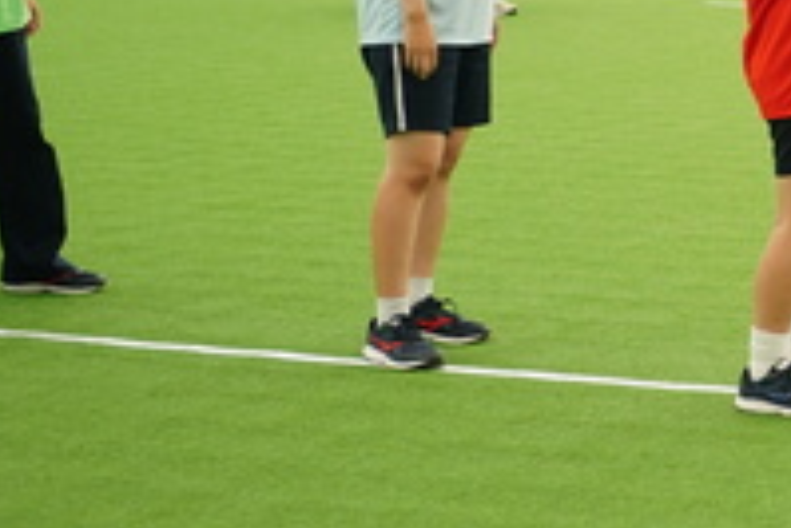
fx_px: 3232
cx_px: 1256
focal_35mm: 147
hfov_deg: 13.0
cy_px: -38
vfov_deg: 9.3
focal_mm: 45
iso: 800
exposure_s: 1/1600
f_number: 2.8
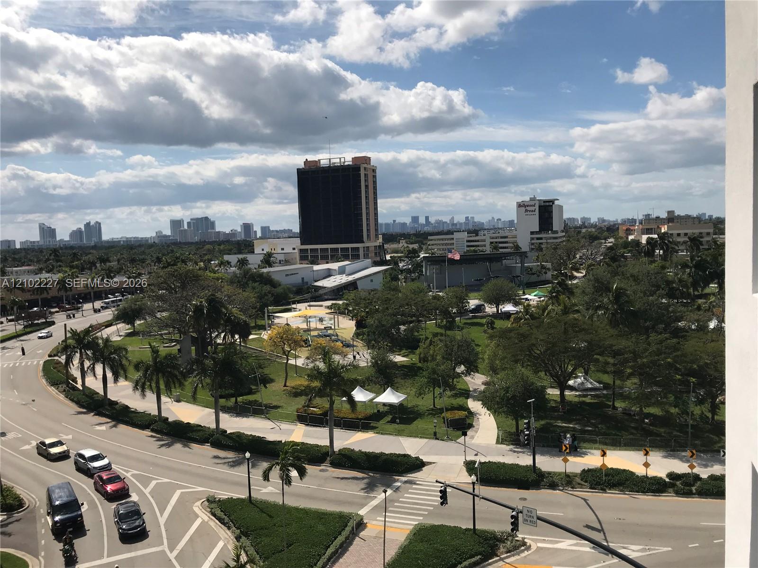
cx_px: 379
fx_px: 613
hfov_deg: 63.4
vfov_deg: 49.7
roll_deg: +3.2
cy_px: 284
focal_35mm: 28
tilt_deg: -6.3
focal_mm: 3.99
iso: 20
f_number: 1.8
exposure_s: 1/5051
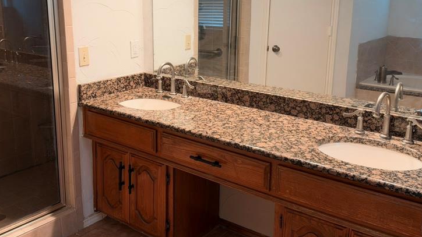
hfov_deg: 53.8
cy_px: 83
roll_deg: +0.6
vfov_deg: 31.8
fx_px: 414
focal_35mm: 37
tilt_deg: -11.5
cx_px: 181
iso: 250
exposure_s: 1/120
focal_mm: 6.93
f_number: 1.8
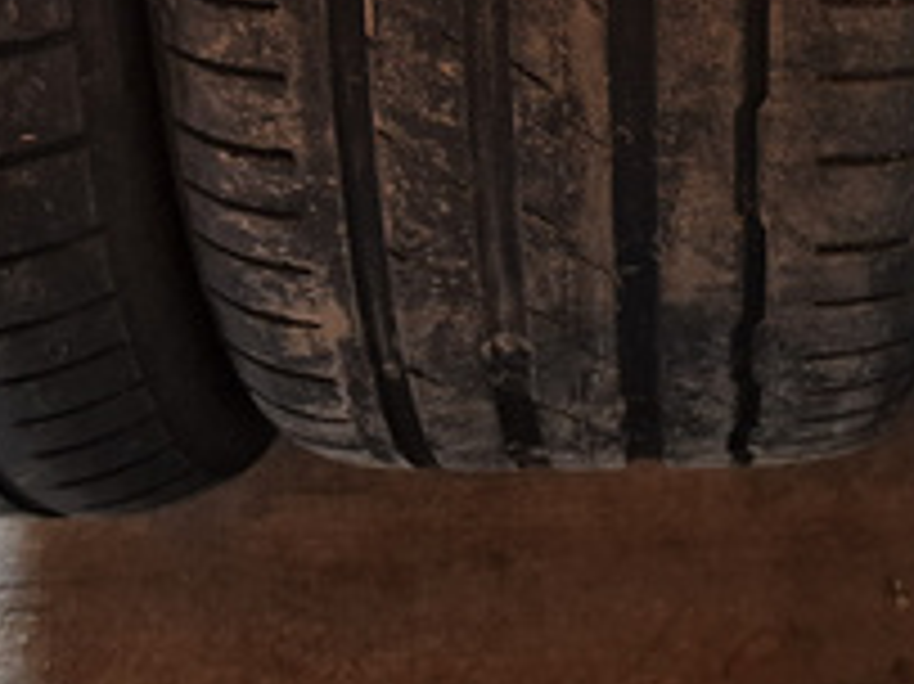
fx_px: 1794
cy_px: -284
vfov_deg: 19.4
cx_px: 603
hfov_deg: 28.4
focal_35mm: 68
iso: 500
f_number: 1.8
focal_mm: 6.4
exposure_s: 1/33
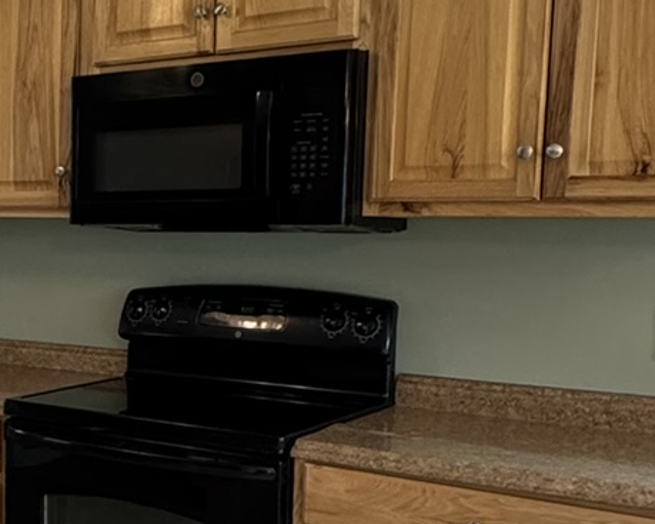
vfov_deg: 24.9
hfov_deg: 27.6
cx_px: -113
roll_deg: +0.8
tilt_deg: -6.2
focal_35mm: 61
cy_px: 337
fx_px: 1182
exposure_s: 1/60
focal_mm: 2.22
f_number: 2.2
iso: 250
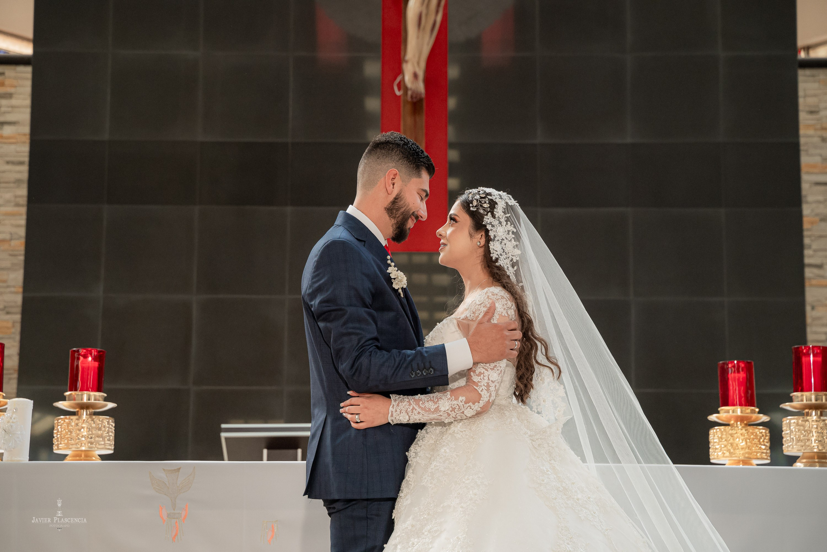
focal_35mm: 75
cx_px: 414
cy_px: 276
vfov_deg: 18.2
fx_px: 1723
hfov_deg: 27.0
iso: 2000
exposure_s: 1/160
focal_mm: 75
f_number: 5.6
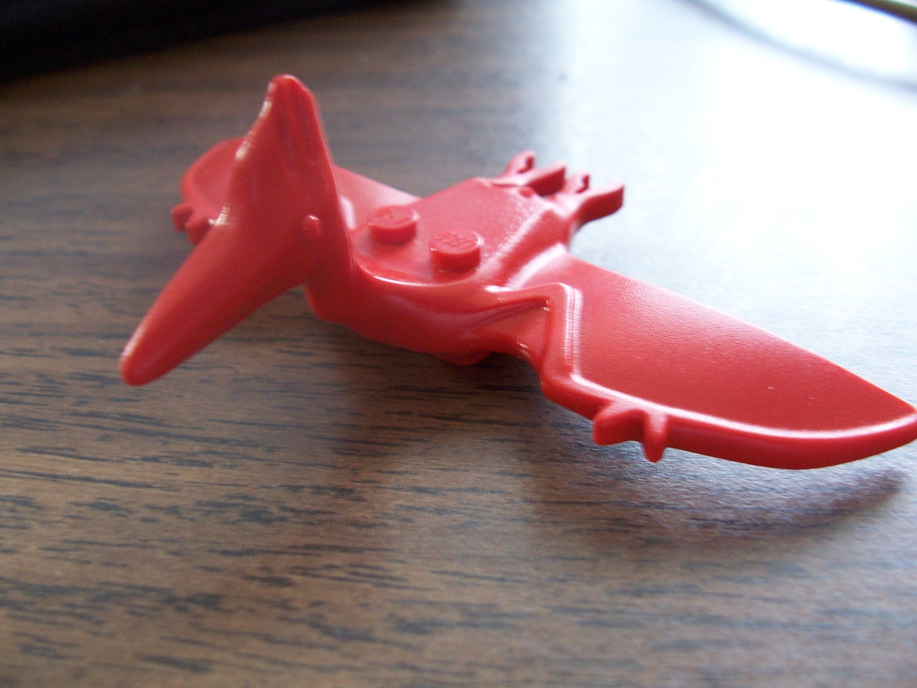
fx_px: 927
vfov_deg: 40.7
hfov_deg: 52.6
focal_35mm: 35
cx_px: 458
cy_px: 344
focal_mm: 6
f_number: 2.8
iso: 140
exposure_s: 1/10
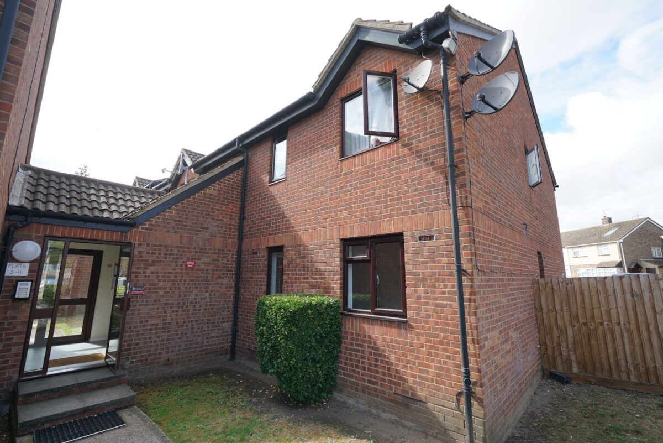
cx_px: 332
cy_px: 222
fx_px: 295
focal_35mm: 16
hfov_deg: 96.7
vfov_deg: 73.8
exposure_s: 1/100
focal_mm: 16
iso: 100
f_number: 7.1
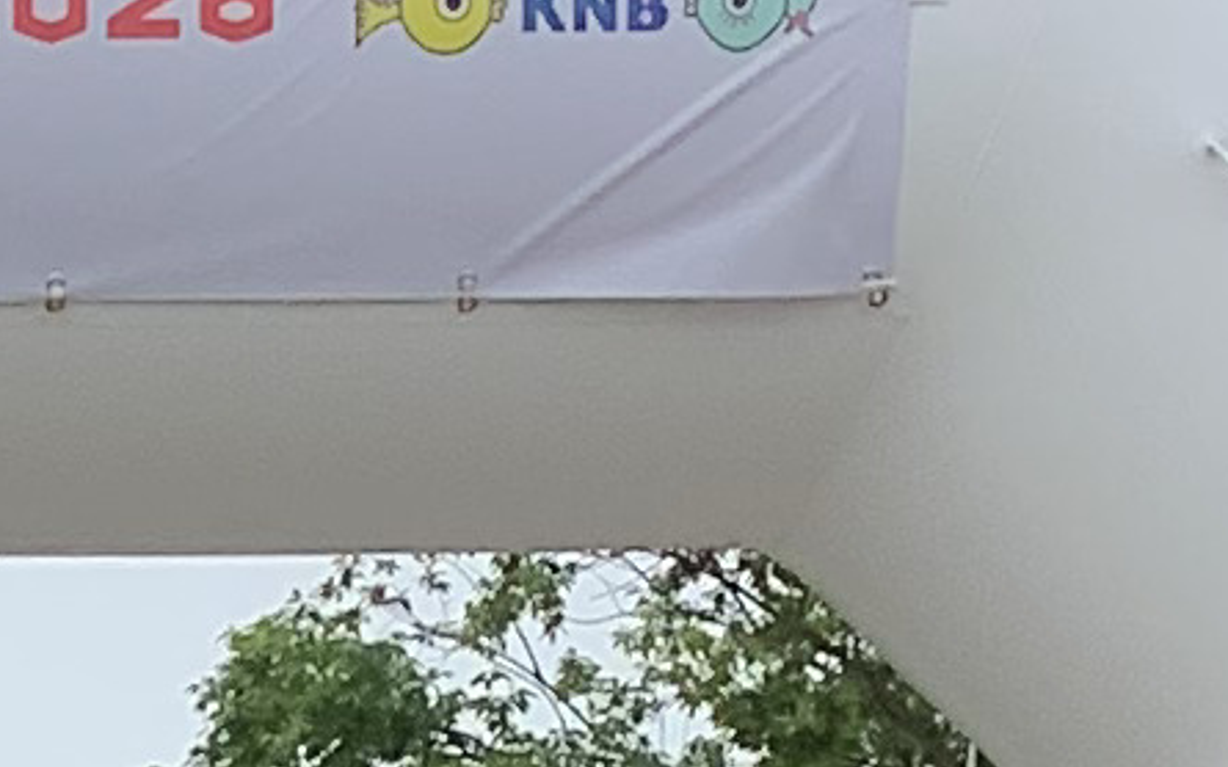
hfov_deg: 8.6
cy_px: 2778
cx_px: -257
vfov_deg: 5.0
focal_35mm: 241
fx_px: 8065
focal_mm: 3.3
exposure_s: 1/970
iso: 25
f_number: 2.4
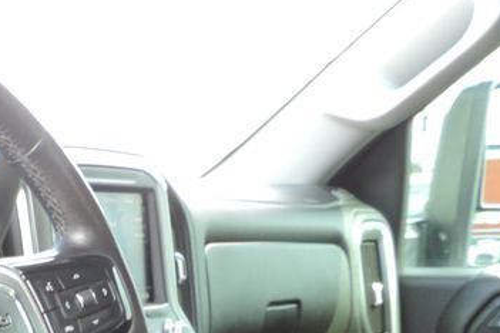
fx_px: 1264
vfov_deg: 13.4
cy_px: 609
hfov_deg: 21.0
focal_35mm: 91
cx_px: -84
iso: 125
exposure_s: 1/30
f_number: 3
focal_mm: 4.3
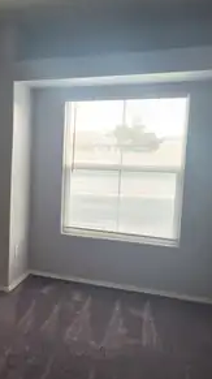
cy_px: 188
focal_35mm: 39
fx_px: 391
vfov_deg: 51.7
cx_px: 4
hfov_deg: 28.6
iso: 160
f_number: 1.8
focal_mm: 5.4
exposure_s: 1/120
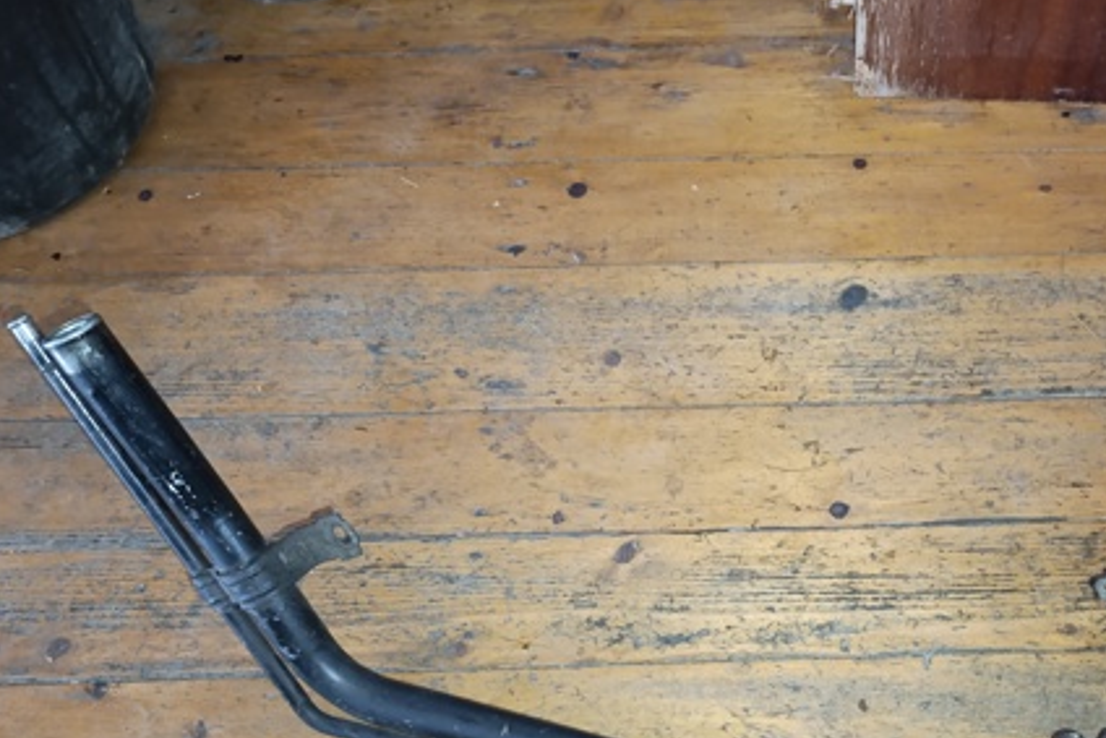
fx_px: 1106
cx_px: 805
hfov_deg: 51.3
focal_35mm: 36
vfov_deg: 36.2
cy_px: 542
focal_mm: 6.14
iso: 2500
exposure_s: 1/25
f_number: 1.6
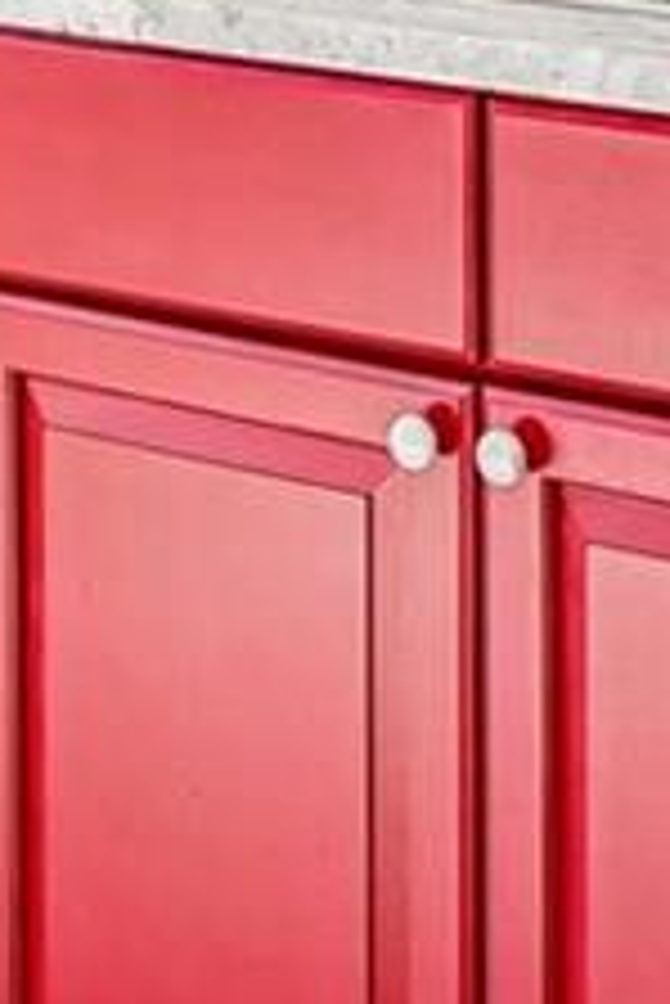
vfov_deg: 14.0
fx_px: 3790
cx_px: 603
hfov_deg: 10.1
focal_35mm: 136
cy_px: -585
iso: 125
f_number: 9
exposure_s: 1/30
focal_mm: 19
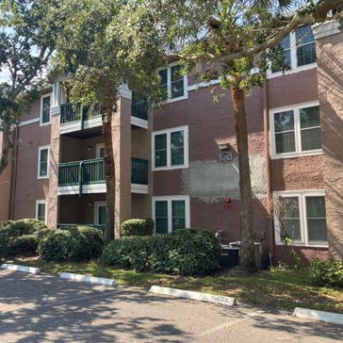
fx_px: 381
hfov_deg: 47.8
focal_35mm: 34
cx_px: 119
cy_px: 170
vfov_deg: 48.5
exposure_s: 1/392
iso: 32
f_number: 1.8
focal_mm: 3.99
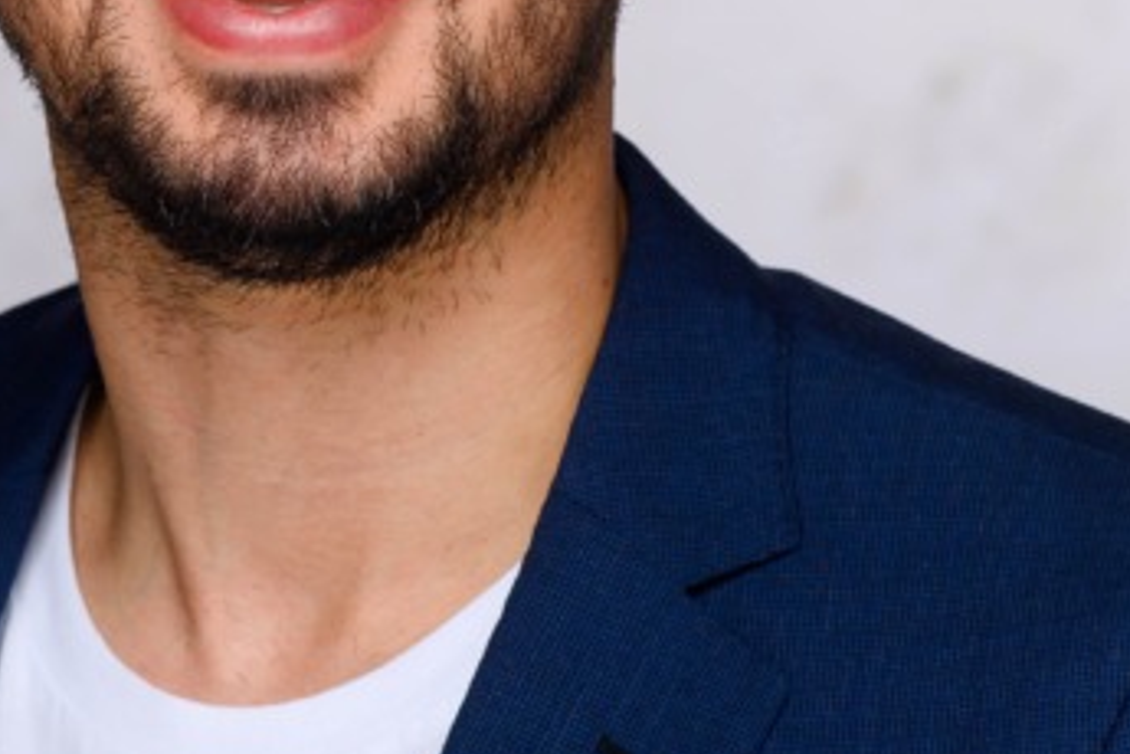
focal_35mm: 296
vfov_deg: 4.6
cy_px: 279
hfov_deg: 7.0
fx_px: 9290
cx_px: 331
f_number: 5.6
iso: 200
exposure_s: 1/160
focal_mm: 85
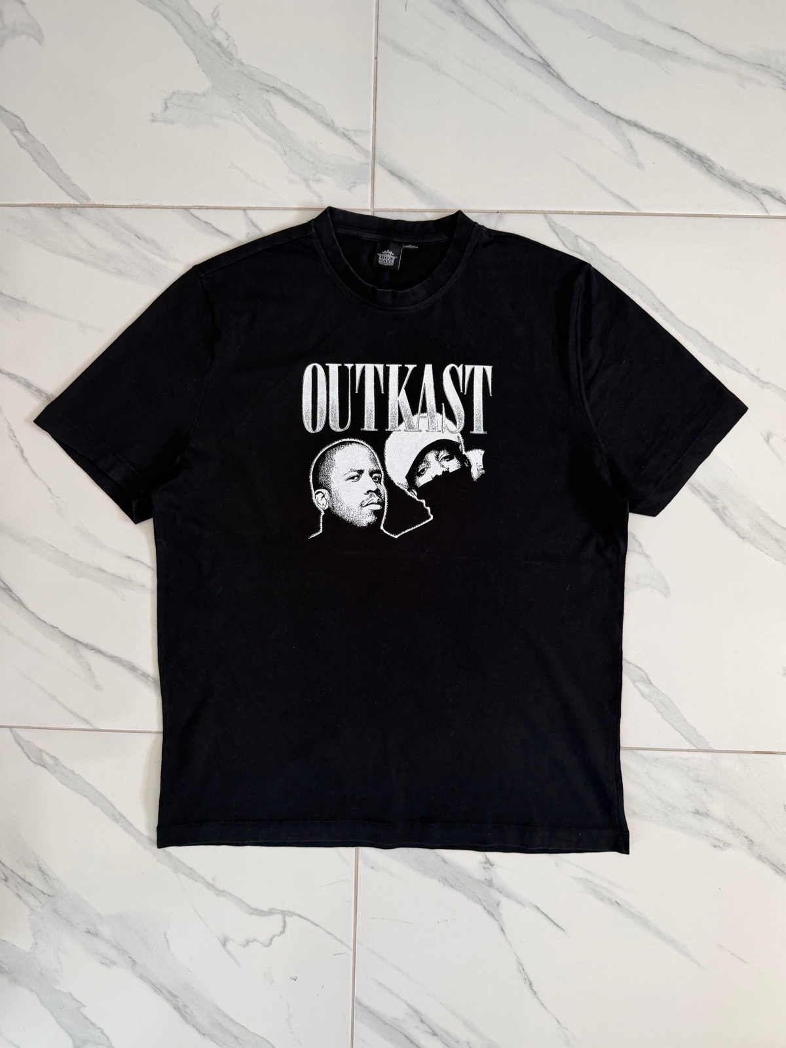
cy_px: 524
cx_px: 393
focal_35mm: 24
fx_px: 727
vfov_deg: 71.6
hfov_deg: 56.8
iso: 160
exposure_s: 1/121
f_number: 1.78
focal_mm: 6.76
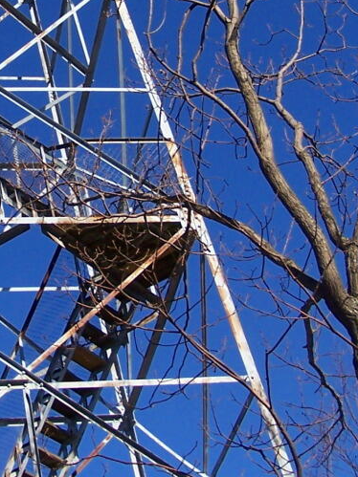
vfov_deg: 18.8
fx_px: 1435
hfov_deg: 14.1
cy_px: 158
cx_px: 59
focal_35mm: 104
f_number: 4
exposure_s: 1/800
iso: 80
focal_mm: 6.3
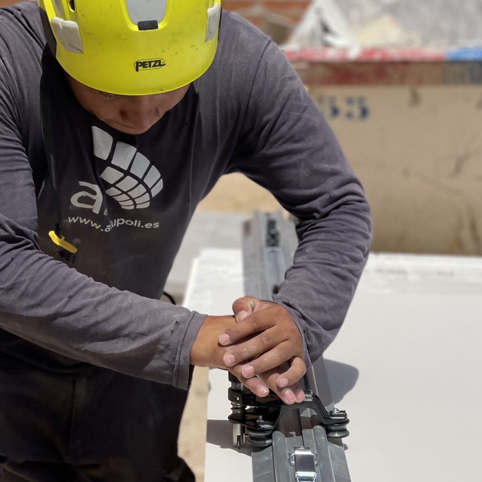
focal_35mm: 107
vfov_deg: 16.2
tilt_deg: -12.0
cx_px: 263
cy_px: 335
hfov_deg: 16.3
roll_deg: +3.2
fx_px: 1686
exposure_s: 1/2732
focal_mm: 7.5
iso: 20
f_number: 2.2
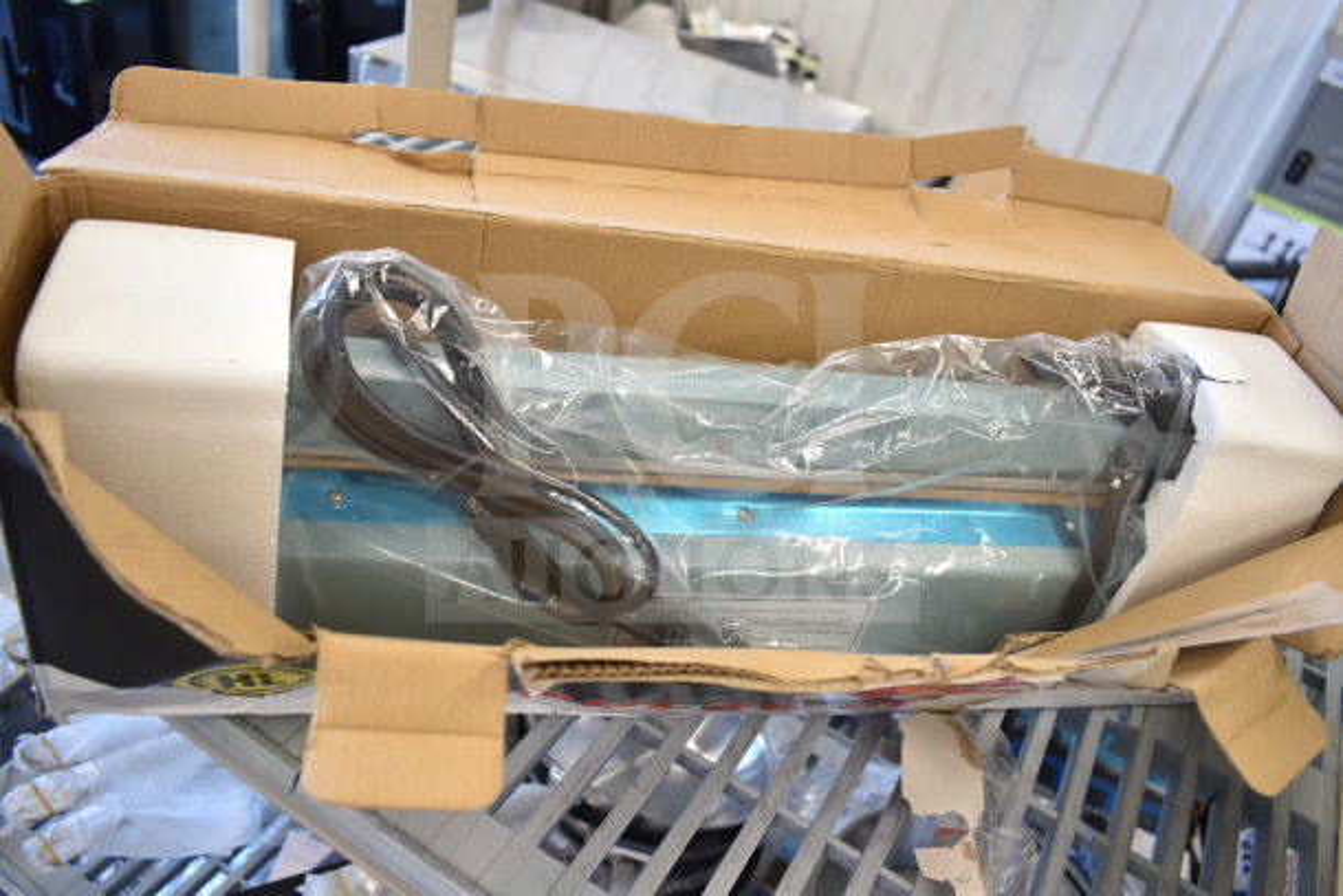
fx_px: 1007
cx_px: 672
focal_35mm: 27
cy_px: 448
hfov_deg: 67.4
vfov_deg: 48.0
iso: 200
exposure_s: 1/30
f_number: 3.5
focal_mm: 18
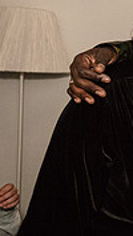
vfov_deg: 21.1
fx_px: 631
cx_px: 342
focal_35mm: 101
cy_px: 90
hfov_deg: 10.1
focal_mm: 24
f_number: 4
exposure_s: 1/640
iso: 4000
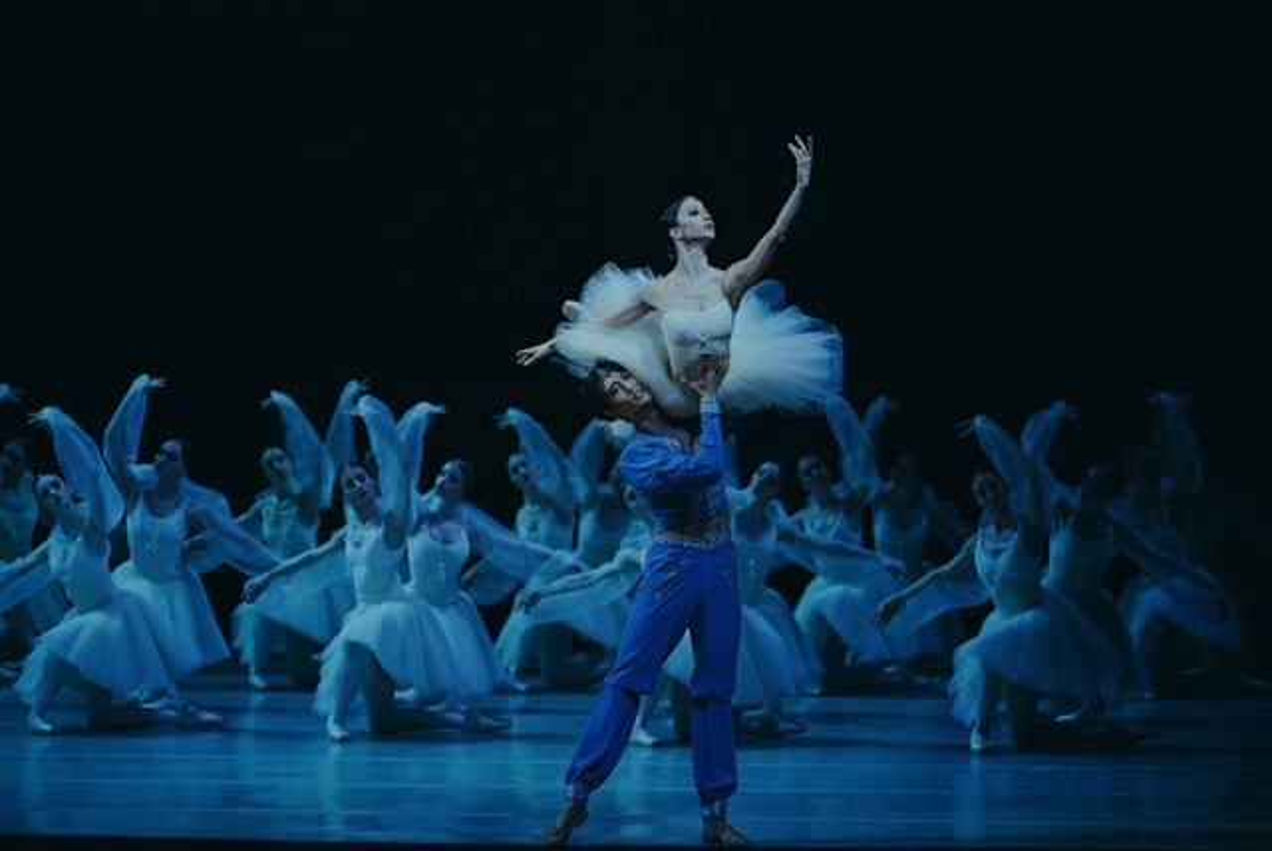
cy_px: 426
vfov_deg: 7.9
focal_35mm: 175
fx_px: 6189
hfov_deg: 11.7
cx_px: 636
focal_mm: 175
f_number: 2.8
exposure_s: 1/125
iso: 800
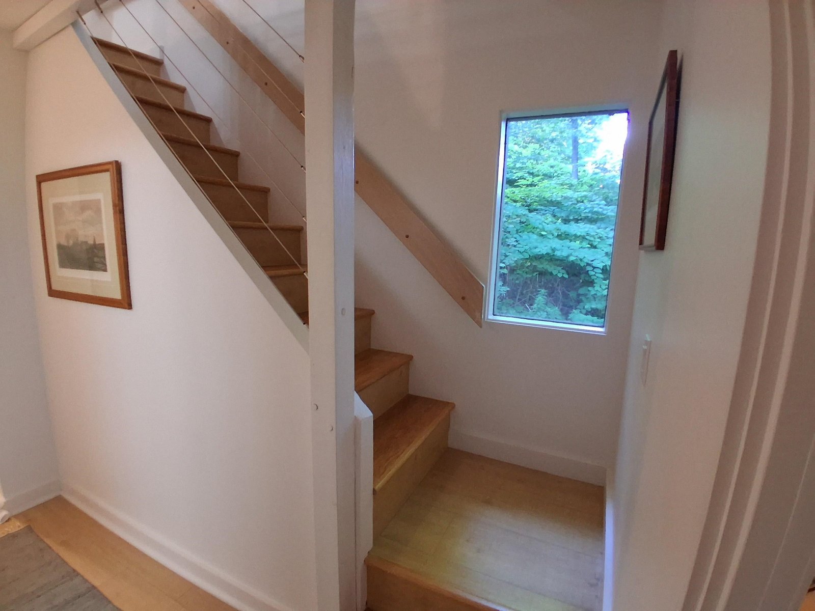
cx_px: 408
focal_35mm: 17
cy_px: 306
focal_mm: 1.4
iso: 500
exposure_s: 1/40
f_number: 2.2
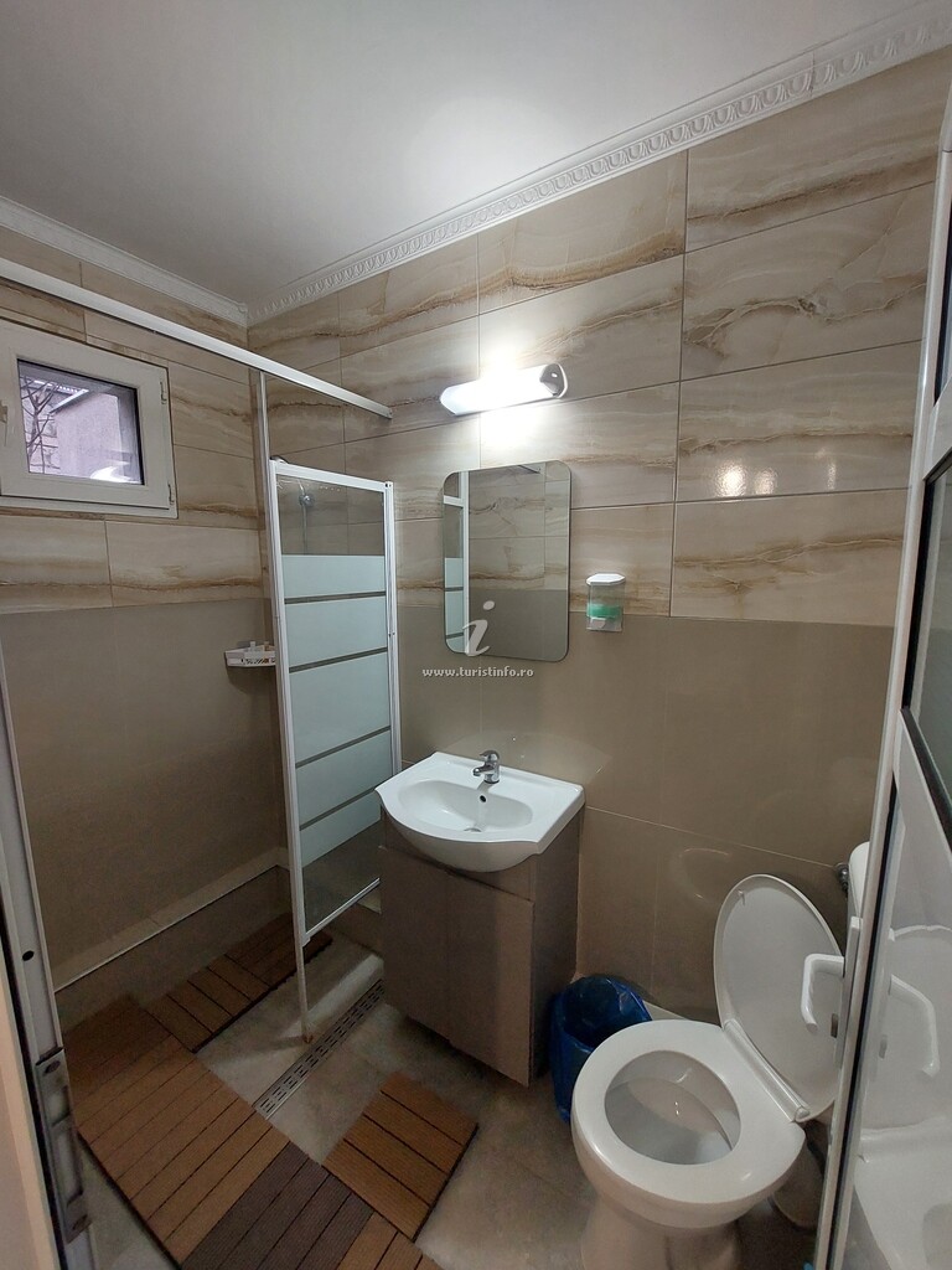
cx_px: 476
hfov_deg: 89.9
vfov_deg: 106.2
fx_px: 477
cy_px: 635
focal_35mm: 13
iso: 160
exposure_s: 1/50
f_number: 2.2
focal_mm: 1.74
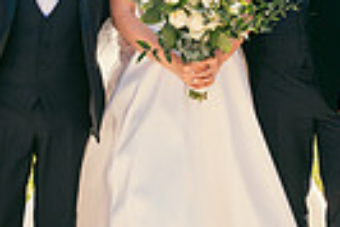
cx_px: 187
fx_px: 1399
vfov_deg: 9.2
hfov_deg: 13.9
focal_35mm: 148
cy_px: -50
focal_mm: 34
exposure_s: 1/200
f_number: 6.3
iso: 125
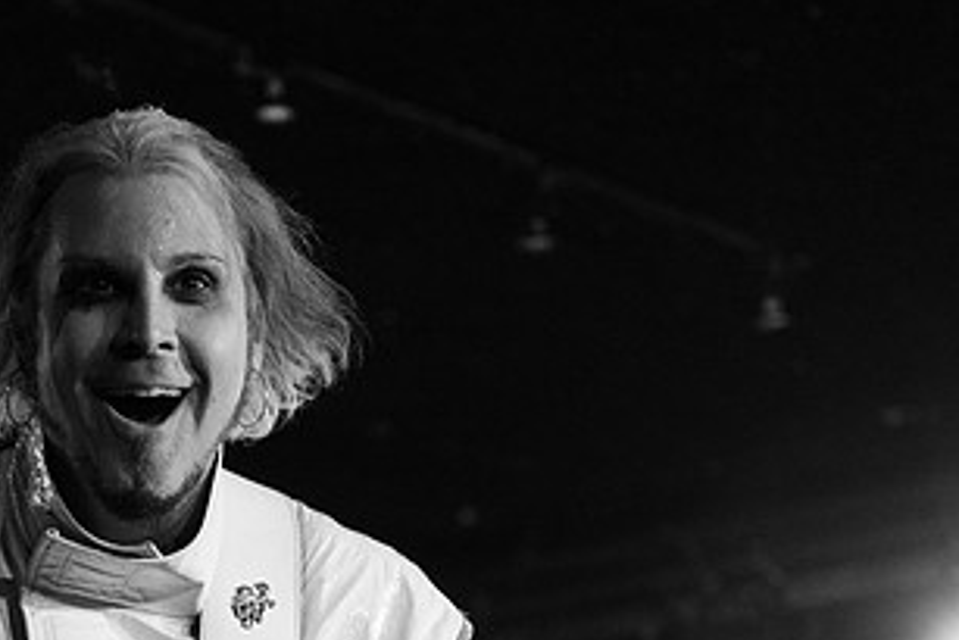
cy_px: 417
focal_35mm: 117
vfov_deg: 11.7
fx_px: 3118
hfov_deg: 17.4
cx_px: 275
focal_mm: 62
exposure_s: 1/200
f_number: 3.5
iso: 2000
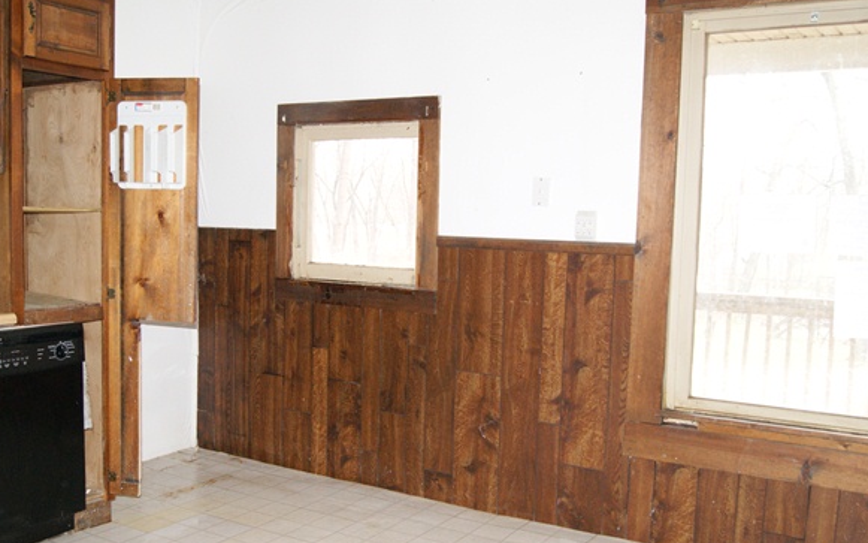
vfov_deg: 34.4
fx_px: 875
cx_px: 406
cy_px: 308
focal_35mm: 37
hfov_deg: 52.7
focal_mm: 22
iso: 400
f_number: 5.6
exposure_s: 1/60
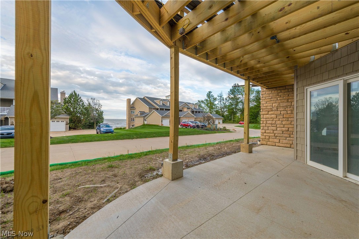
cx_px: 180
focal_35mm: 14
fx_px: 140
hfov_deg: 104.3
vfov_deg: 81.1
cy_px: 120
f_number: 8
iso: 200
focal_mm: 14
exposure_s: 1/200
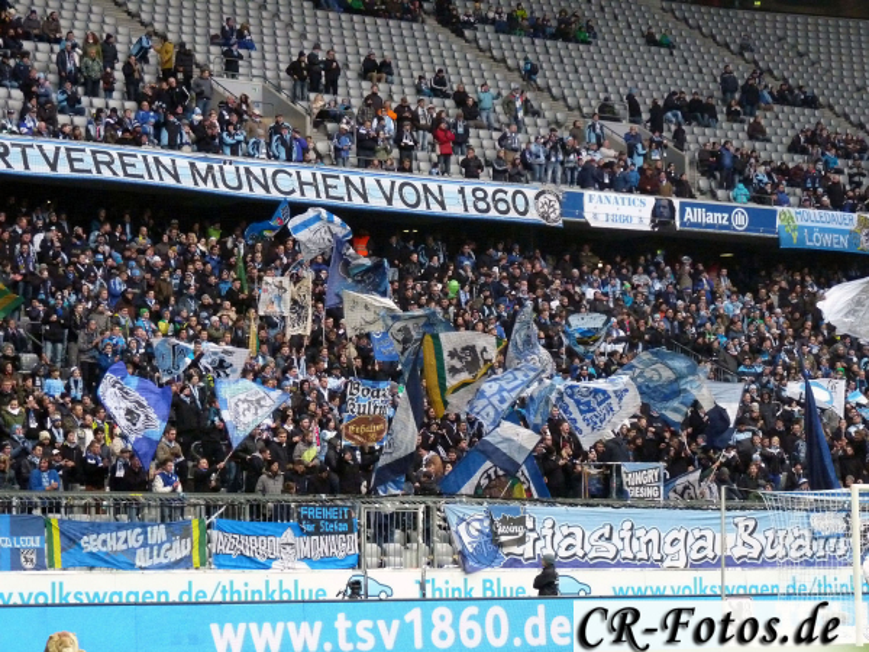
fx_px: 2837
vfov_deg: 13.1
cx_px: 434
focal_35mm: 113
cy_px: 326
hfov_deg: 17.4
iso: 800
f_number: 3.6
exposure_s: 1/250
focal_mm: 20.1
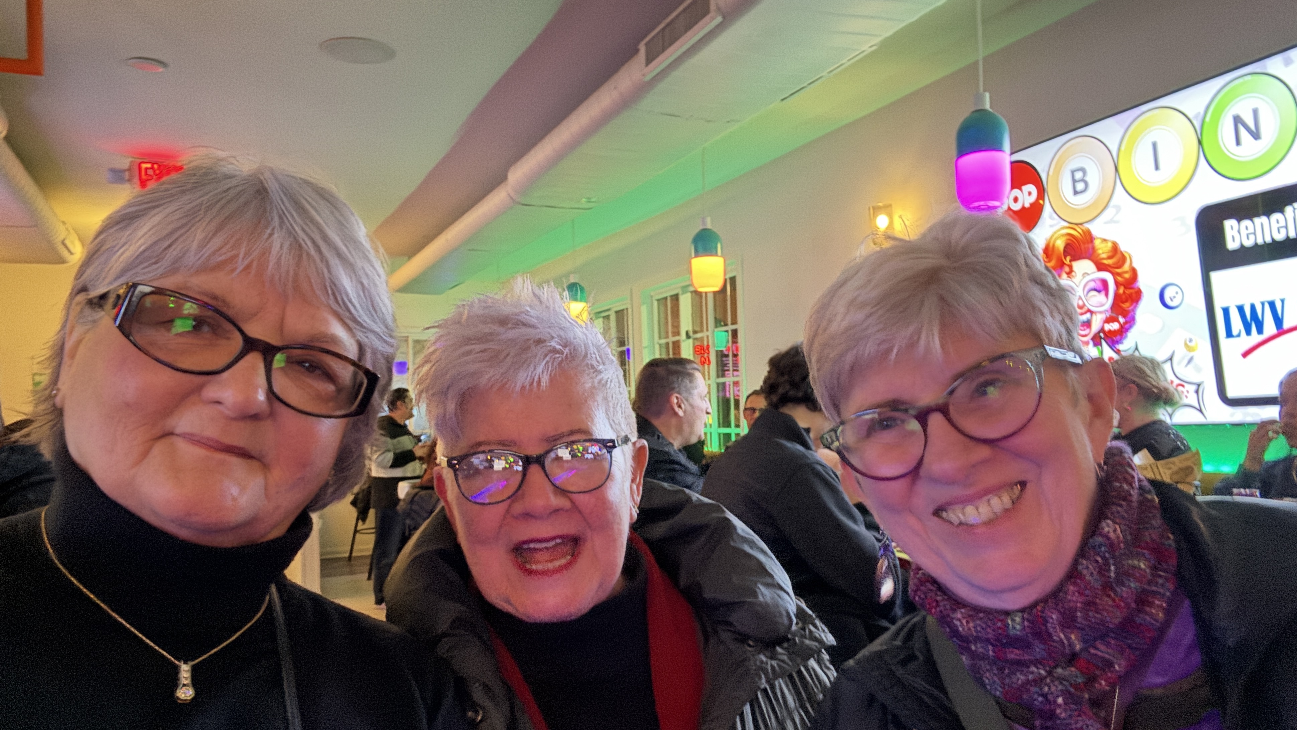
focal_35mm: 26
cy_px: 392
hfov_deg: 71.9
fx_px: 894
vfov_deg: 44.4
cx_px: 657
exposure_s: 1/15
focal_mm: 2.69
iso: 1000
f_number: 1.9
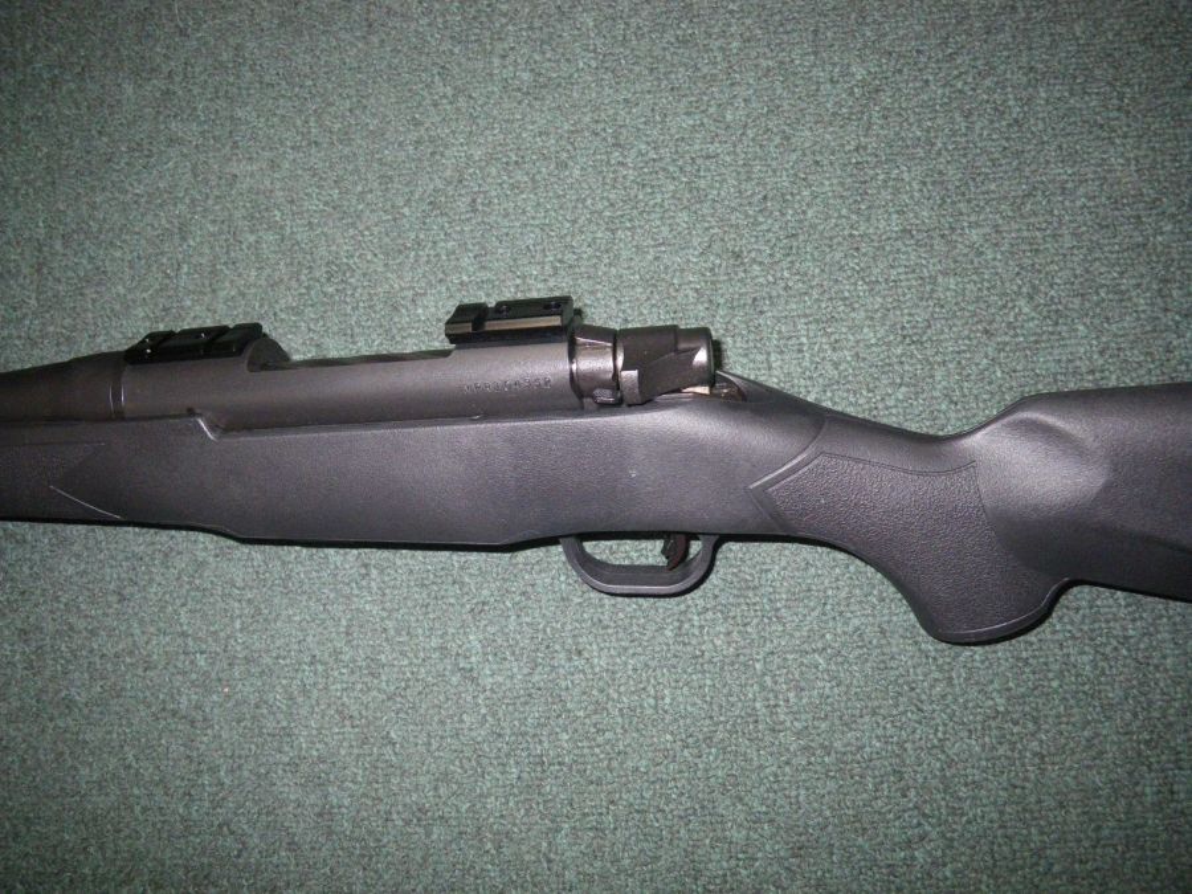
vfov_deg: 49.7
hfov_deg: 63.4
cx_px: 596
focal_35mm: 28
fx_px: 964
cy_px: 447
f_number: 3.5
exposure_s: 1/50
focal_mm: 5
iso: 400
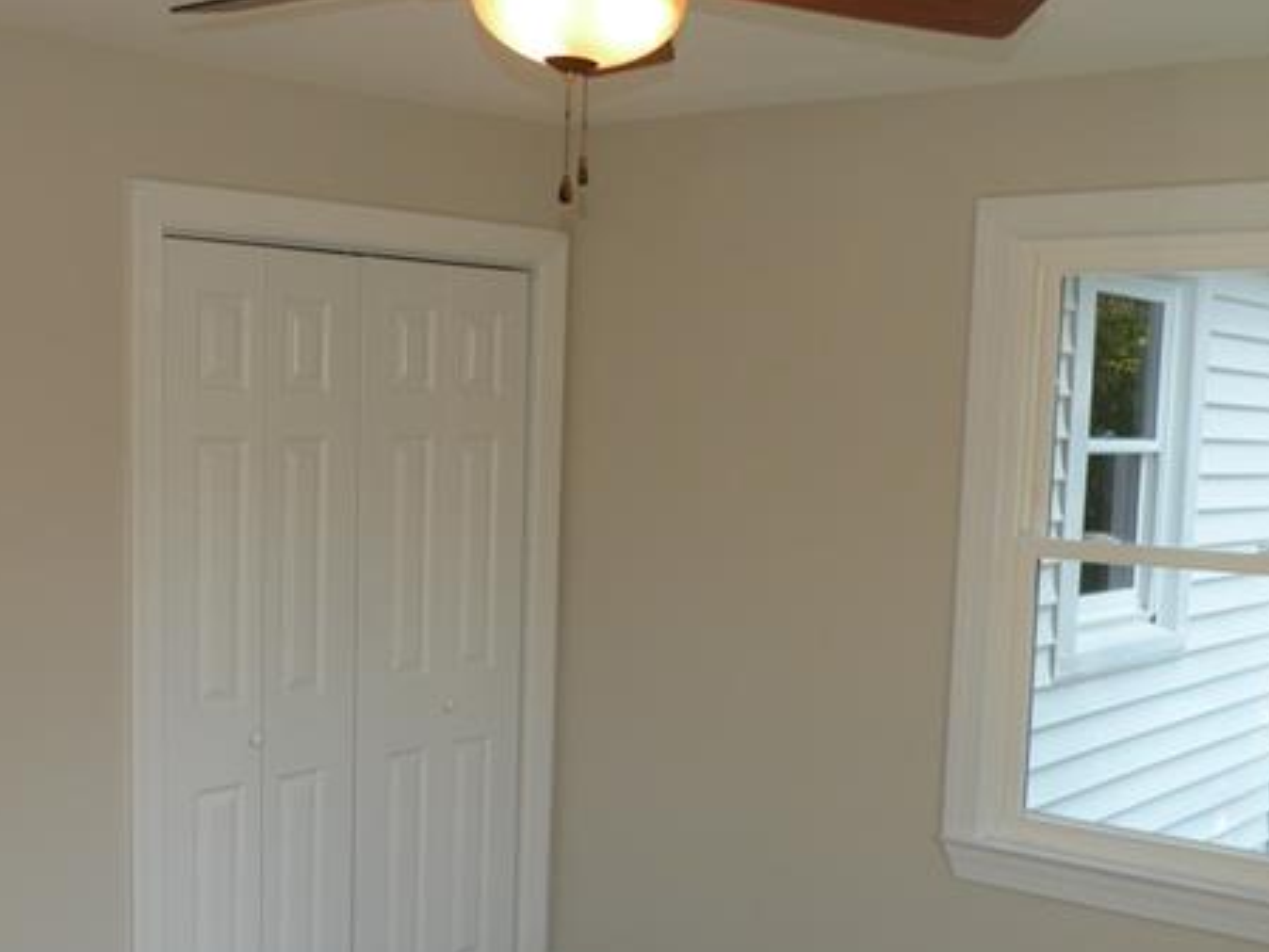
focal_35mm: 47
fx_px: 1723
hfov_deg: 40.3
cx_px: 520
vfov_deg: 30.7
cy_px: 627
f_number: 3.5
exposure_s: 1/67.8
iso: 64
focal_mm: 5.8
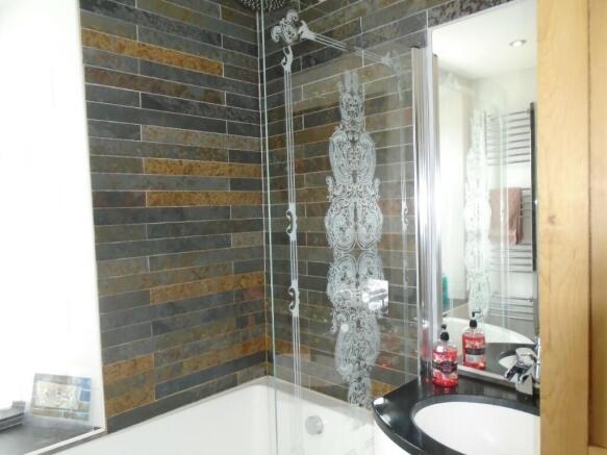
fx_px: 456
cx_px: 304
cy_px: 228
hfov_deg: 67.3
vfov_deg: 53.0
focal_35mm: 26
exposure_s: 1/50
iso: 320
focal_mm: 4.6
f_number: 3.2
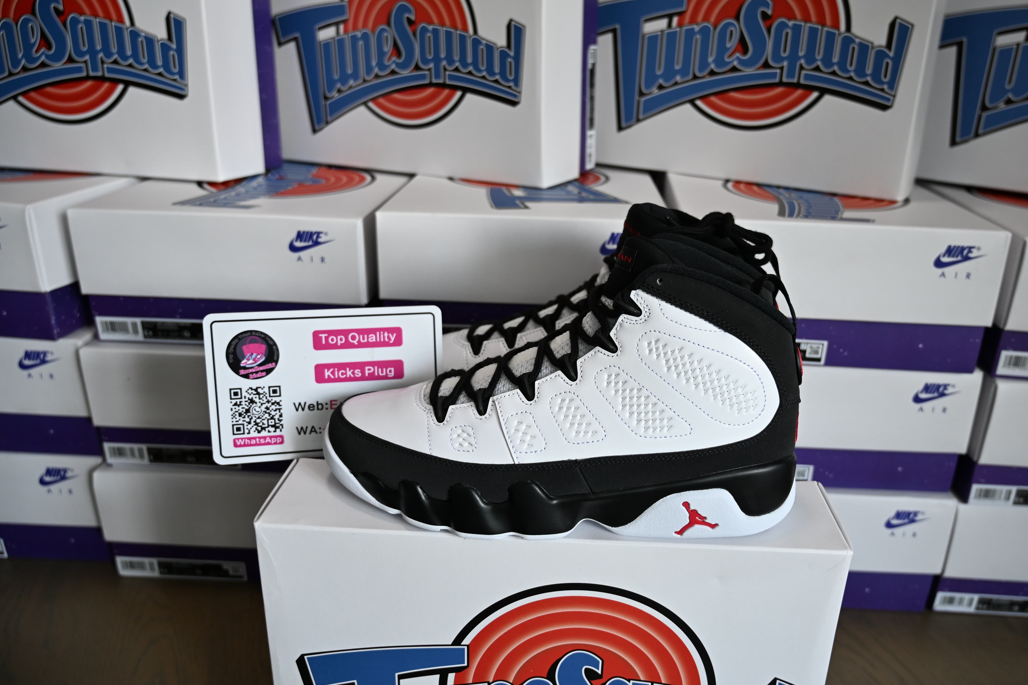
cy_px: 316
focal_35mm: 28
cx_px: 580
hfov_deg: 65.2
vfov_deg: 46.4
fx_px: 799
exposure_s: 1/125
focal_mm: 24
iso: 720
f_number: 4
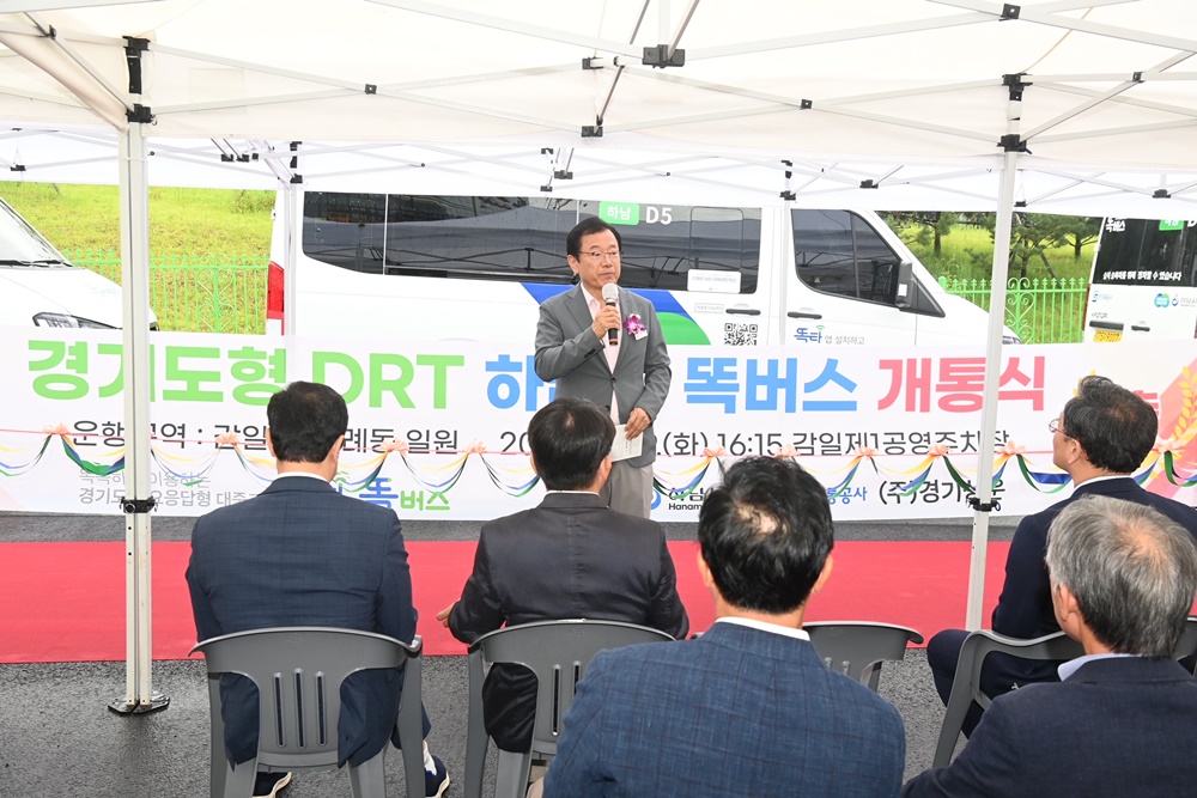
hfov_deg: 54.4
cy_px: 399
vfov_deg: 37.9
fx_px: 1164
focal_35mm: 35
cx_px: 598
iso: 1000
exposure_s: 1/125
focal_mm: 35
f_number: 7.1
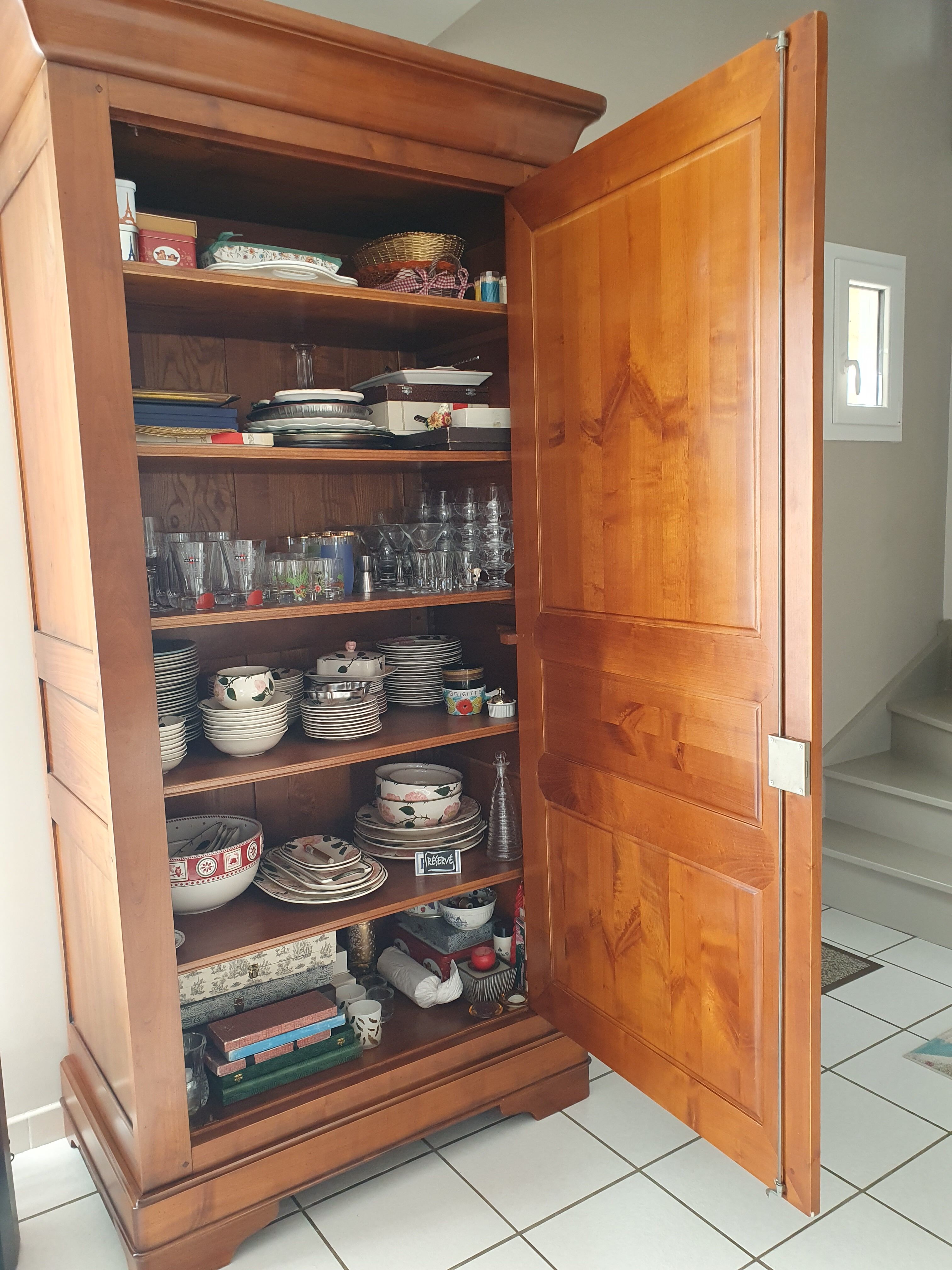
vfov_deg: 67.3
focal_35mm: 26
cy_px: 635
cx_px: 476
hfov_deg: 53.1
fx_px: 953
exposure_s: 1/120
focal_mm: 4.32
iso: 250
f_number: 2.4
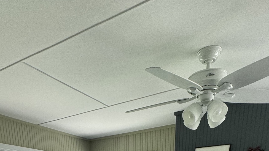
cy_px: 273
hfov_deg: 54.8
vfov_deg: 21.4
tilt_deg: -16.9
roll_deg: +3.3
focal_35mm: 36
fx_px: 257
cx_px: 103
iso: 100
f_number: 2.2
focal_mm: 2.22
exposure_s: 1/99
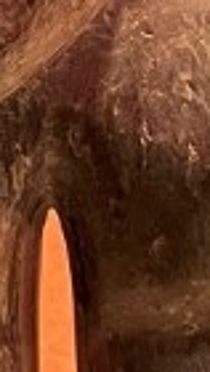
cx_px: -197
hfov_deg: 5.8
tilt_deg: -3.7
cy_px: 154
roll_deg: -0.6
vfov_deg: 10.4
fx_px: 2044
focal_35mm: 207
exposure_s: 1/40
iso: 400
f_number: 1.6
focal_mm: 5.1
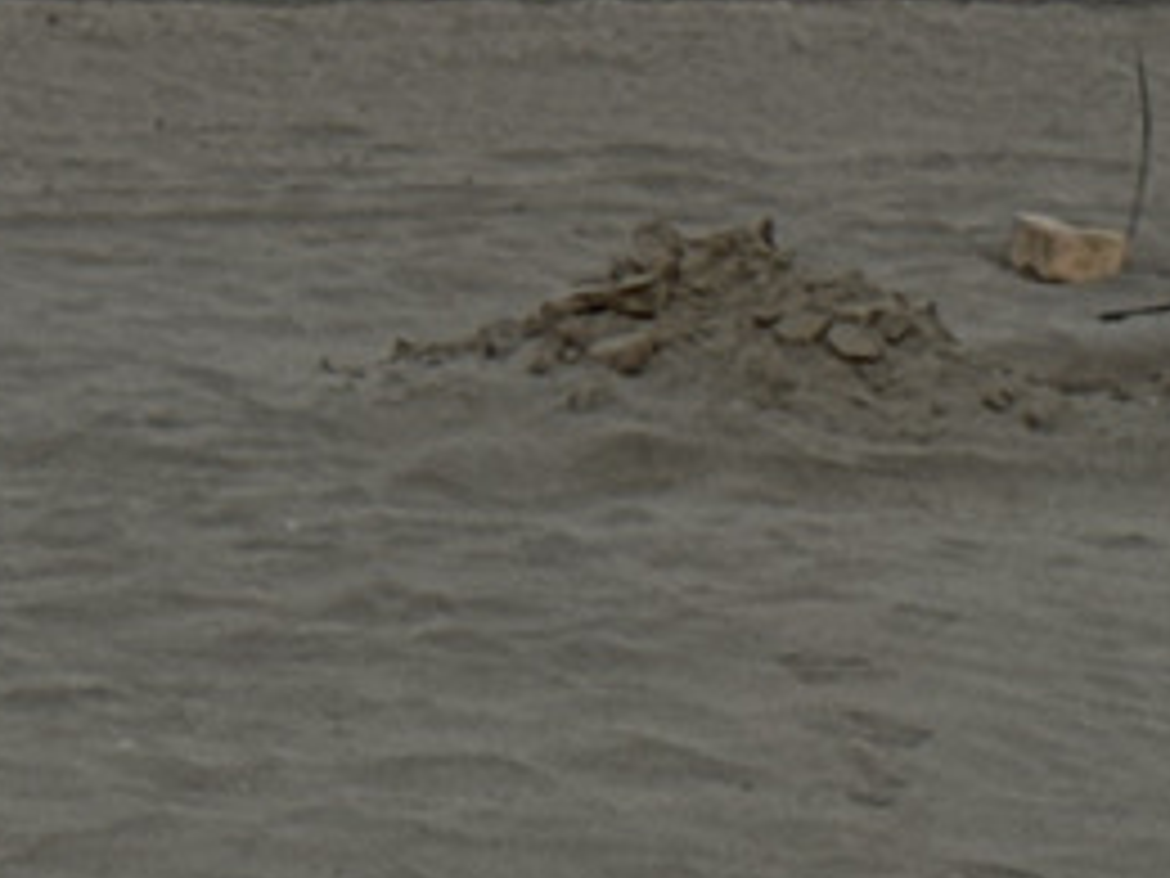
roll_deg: -1.3
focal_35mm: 369
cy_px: -2130
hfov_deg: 5.3
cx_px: -860
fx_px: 12472
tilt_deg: +3.3
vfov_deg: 3.9
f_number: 1.78
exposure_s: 1/130
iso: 50
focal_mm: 6.76
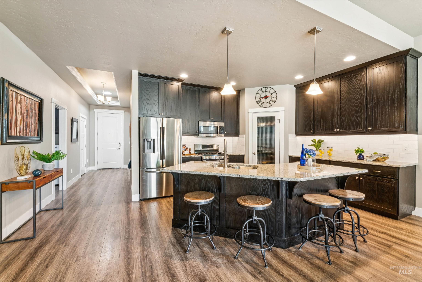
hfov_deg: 98.9
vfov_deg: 75.9
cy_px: 141
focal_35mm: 15
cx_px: 211
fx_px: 181
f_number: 13
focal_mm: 15.4
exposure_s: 1/3.33
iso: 400
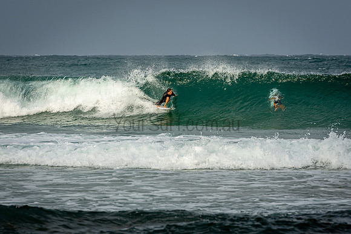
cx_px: 176
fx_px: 3088
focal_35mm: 317
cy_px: 117
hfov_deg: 6.5
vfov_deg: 4.3
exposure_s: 1/1000
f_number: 5.6
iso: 200
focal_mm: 200
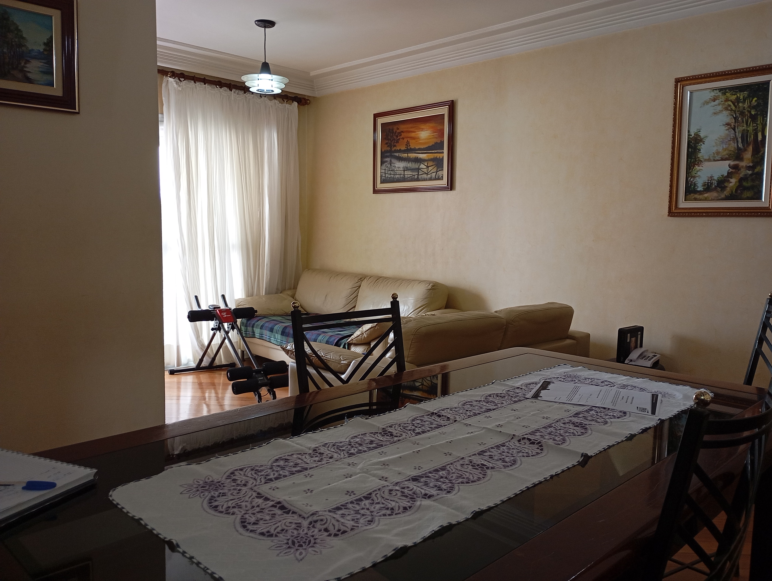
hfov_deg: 63.4
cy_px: 290
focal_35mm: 28
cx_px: 386
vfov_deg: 49.9
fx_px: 625
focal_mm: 4.27
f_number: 1.8
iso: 377
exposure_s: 1/30
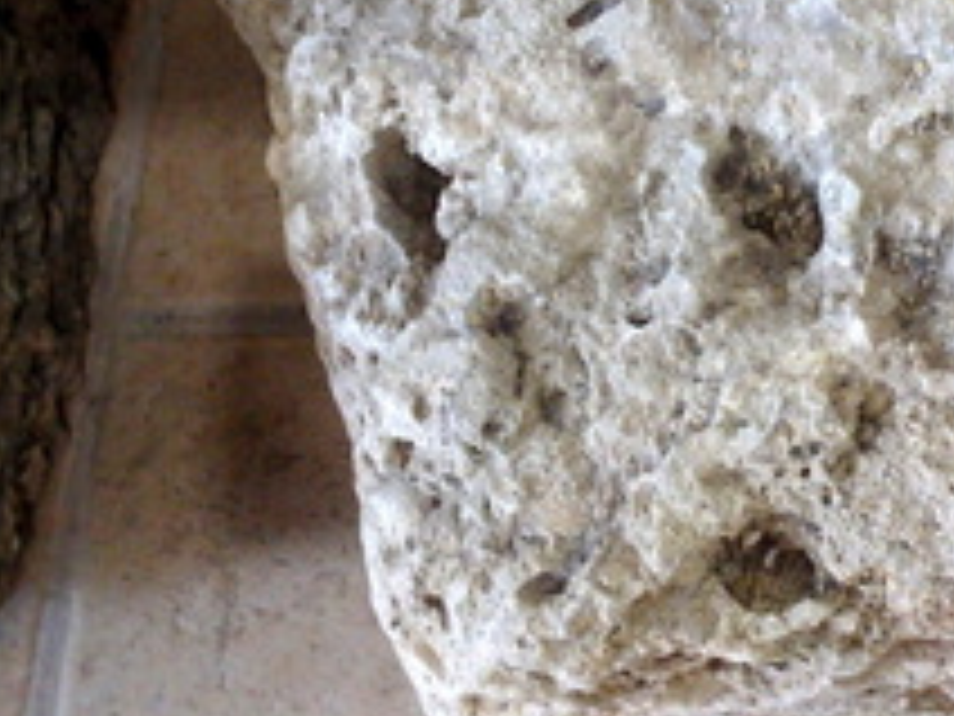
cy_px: -52
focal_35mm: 66
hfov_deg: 27.4
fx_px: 1819
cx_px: 999
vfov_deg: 21.2
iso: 500
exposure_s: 1/30
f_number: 3.9
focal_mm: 5
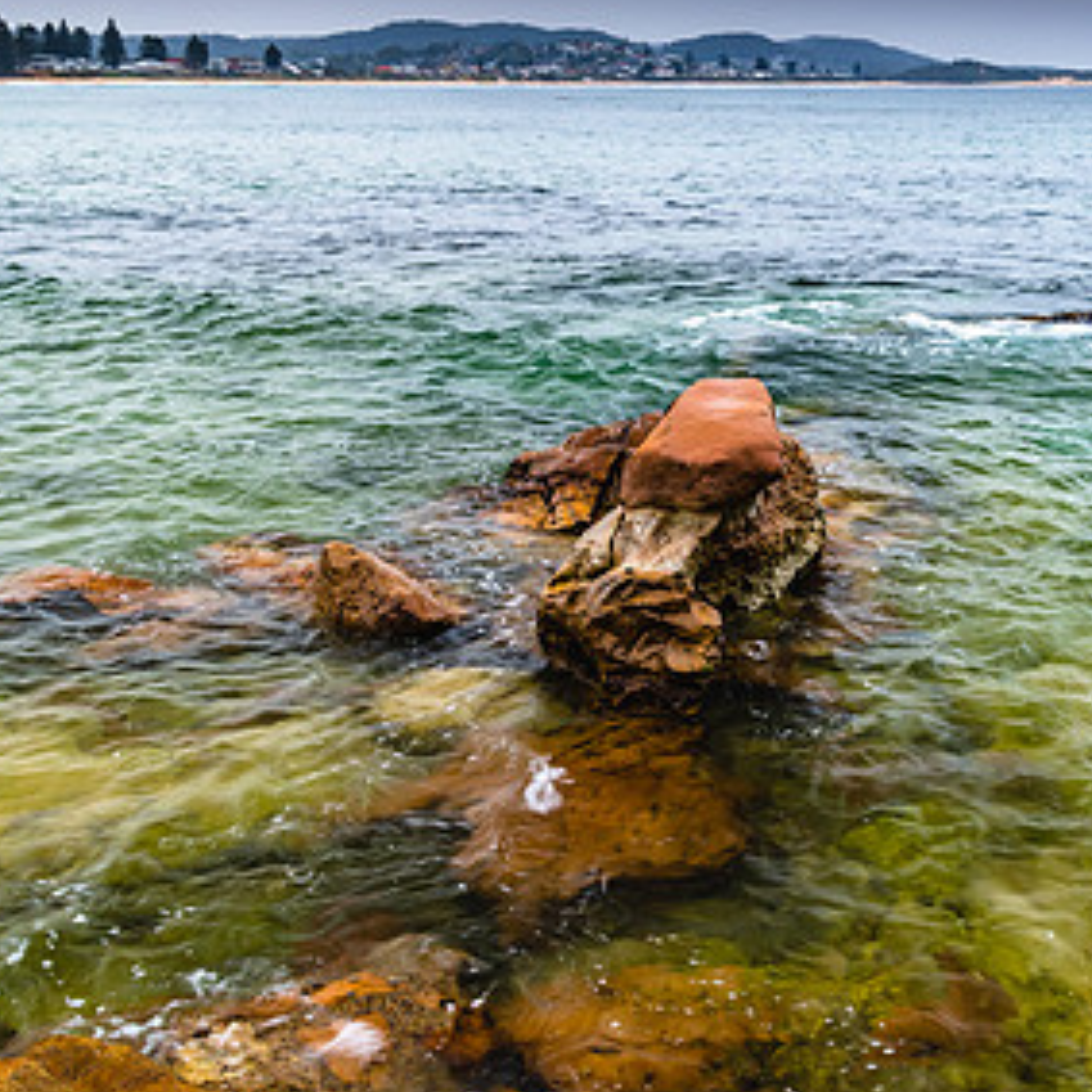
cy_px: 380
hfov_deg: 39.8
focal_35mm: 42
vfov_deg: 39.6
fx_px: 1499
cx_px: 660
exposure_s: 1/10
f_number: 5.6
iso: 320
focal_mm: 24
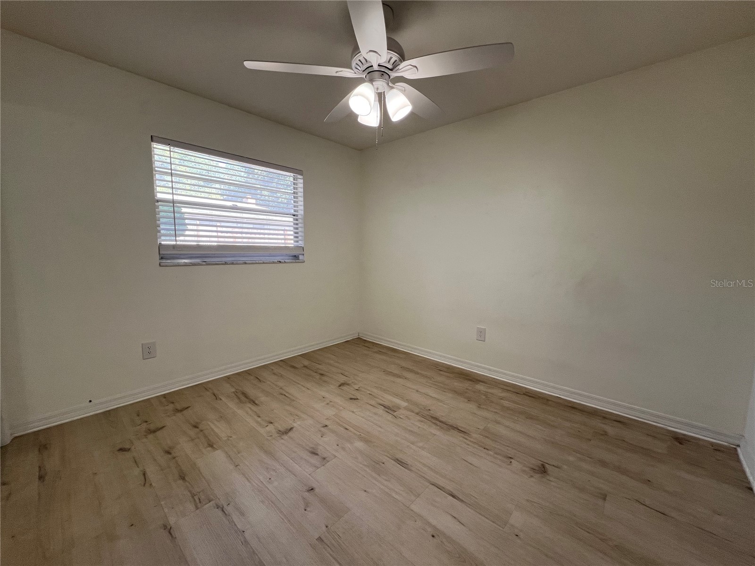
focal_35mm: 13
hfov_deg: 106.2
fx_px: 284
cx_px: 378
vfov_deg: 89.9
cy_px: 283
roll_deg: -1.1
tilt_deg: -6.5
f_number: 1.8
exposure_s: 1/99
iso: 100
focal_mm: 1.57
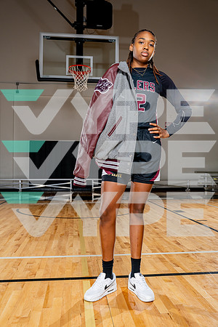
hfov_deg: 40.0
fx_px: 300
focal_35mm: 33
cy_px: 164
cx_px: 109
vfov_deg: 57.2
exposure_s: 1/250
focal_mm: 33
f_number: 5.6
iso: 200
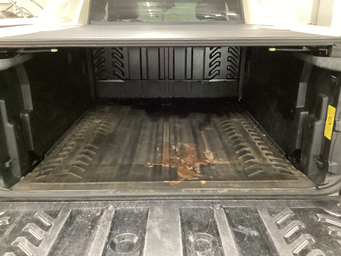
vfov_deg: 45.4
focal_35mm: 31
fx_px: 305
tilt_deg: -20.3
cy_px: 128
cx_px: 170
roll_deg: -0.3
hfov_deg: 58.4
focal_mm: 3.3
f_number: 2.4
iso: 640
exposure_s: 1/17
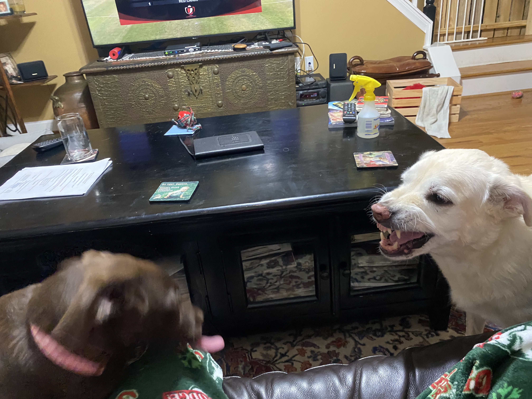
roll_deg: +5.9
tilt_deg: -26.2
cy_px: 200
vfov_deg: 53.1
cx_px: 266
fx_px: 400
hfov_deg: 67.3
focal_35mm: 26
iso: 640
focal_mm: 4.25
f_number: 1.8
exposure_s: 1/30
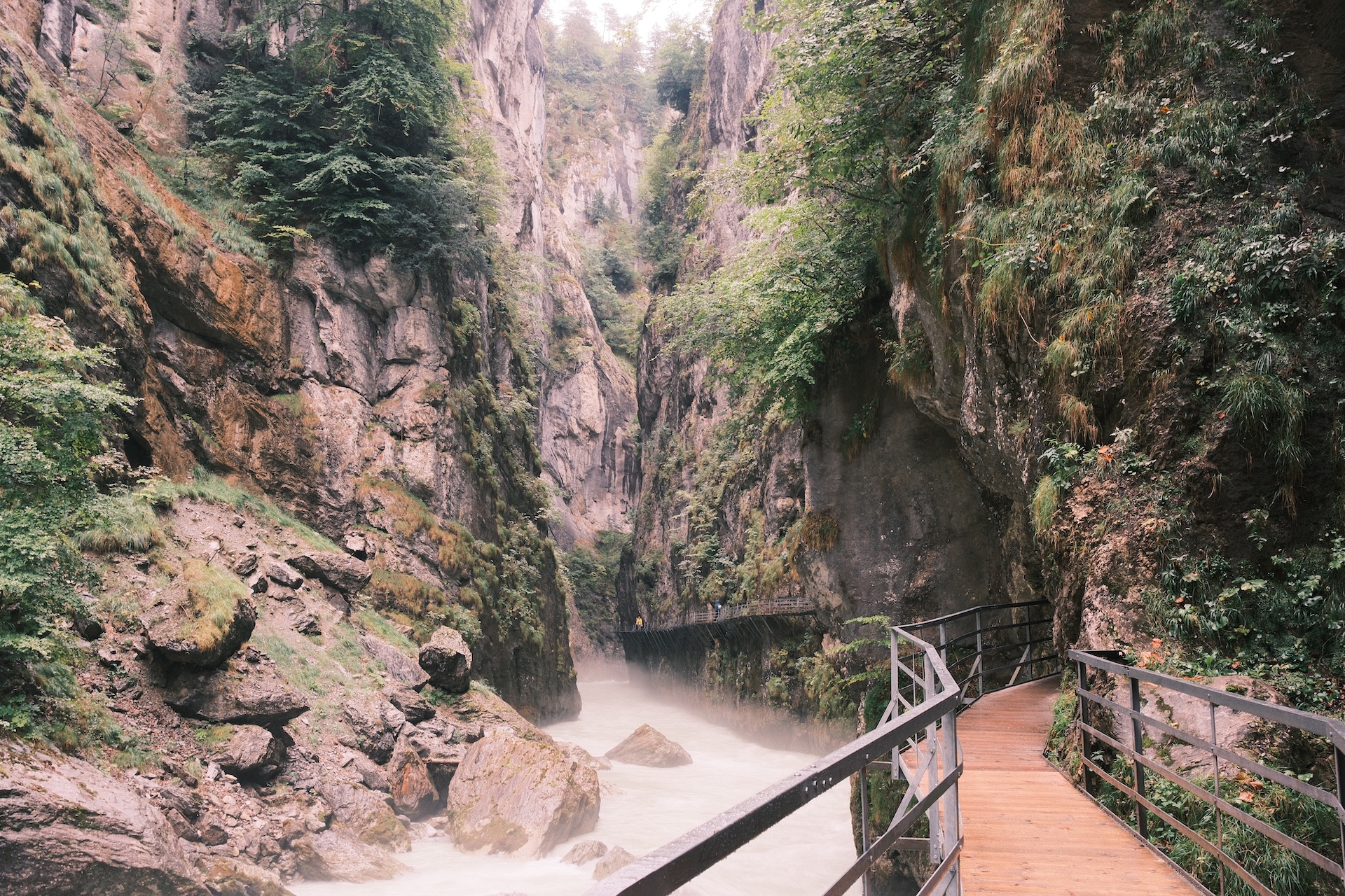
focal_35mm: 35
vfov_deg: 37.9
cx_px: 672
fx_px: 1308
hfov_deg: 54.4
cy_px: 448
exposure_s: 1/4
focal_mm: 23
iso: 800
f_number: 8
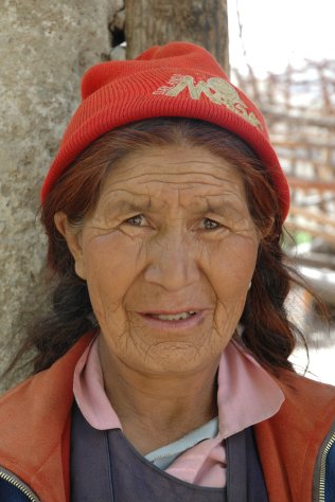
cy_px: 252
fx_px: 1166
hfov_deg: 16.4
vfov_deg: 24.3
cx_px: 168
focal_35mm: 84
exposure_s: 1/80
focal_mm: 55
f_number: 6.3
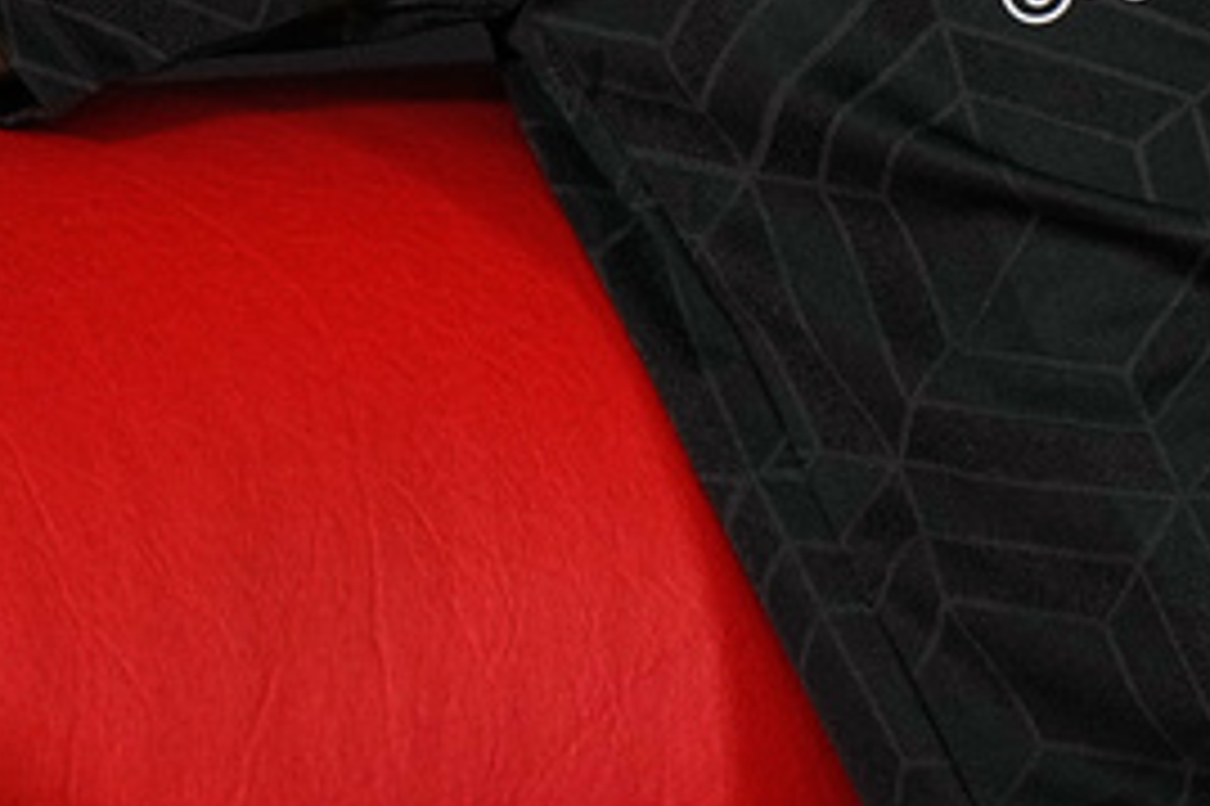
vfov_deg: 0.9
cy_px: -626
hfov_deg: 1.4
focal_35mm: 1524
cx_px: 666
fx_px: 51190
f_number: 2.8
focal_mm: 400
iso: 2500
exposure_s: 1/400
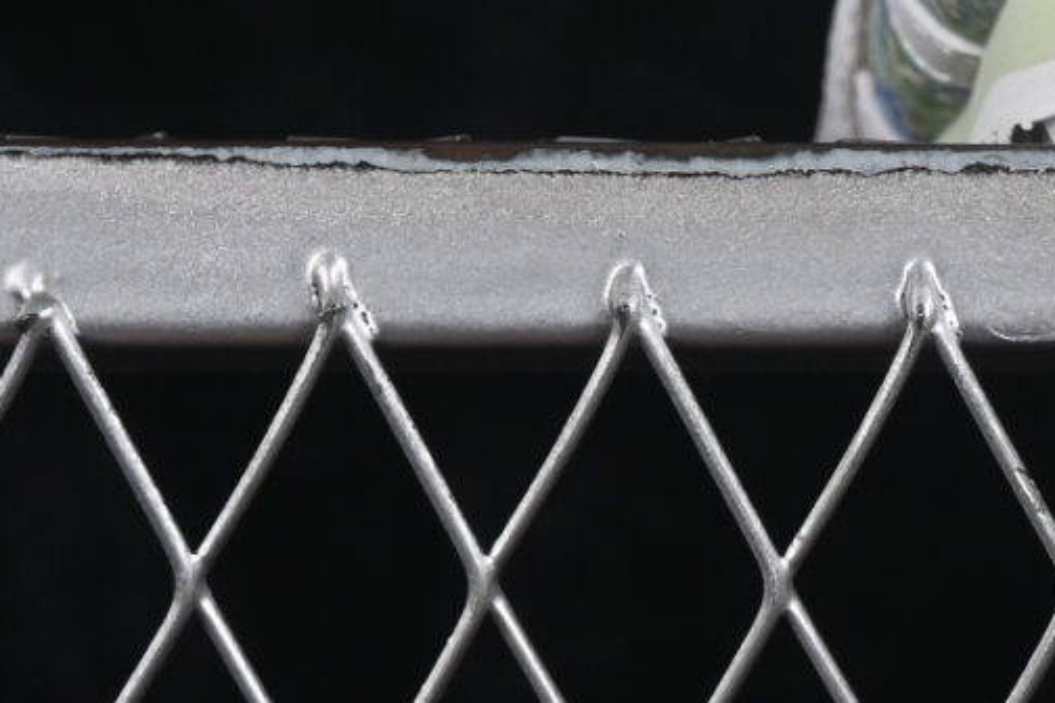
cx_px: 1771
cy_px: -968
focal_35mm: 381
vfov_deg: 3.6
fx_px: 11165
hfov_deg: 5.3
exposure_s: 1/80
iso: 160
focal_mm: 50
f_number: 8
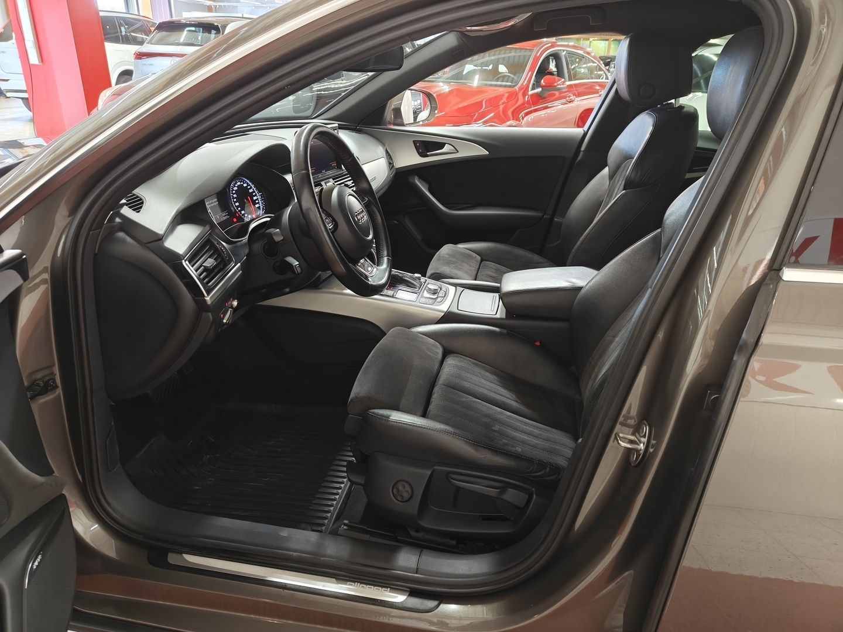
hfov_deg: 71.6
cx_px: 422
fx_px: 584
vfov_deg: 56.8
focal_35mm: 24
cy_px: 316
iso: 160
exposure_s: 1/47
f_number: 1.8
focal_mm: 5.59
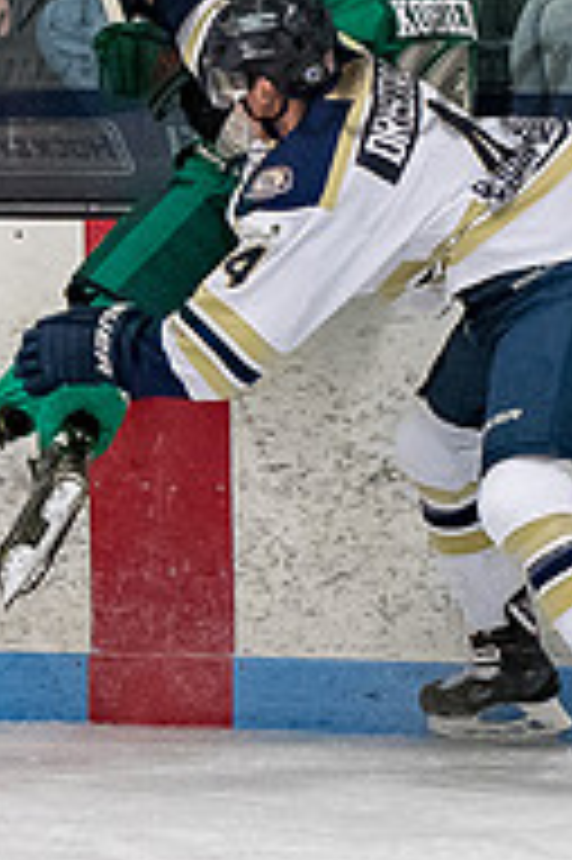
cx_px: 399
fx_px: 14492
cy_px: 212
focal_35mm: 607
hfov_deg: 2.3
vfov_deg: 3.4
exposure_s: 1/800
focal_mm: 86
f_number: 4
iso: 2000
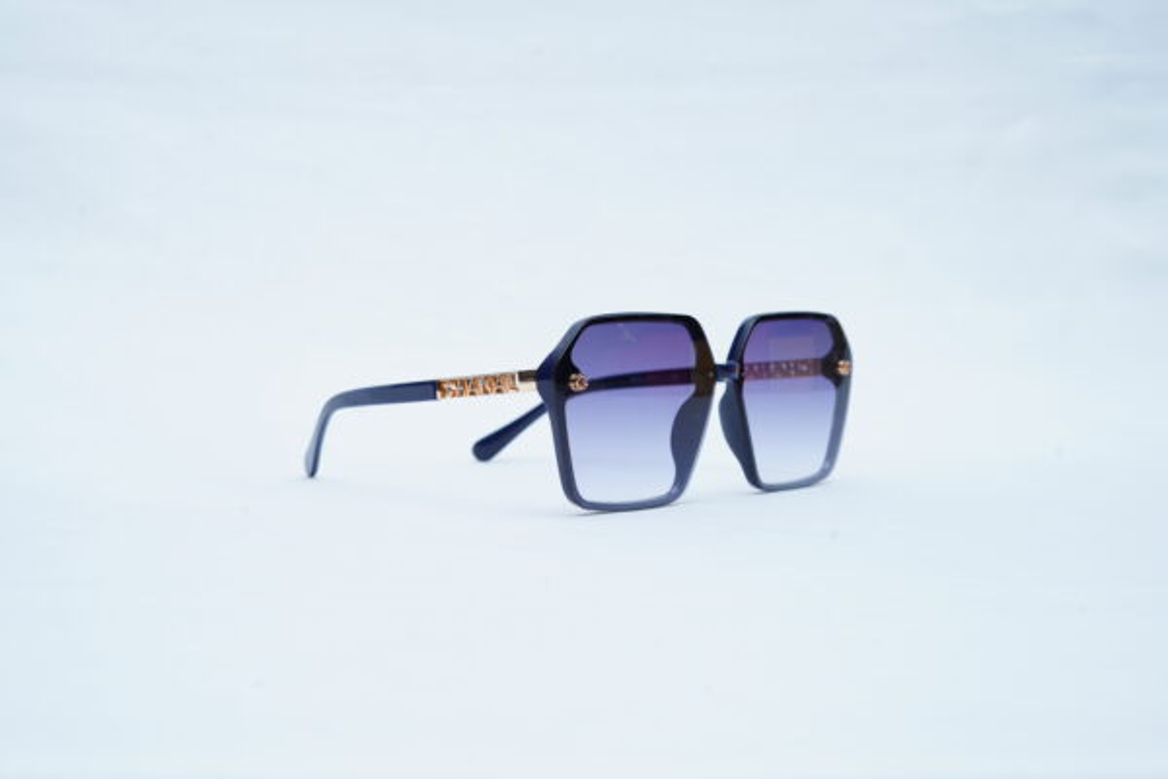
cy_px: 390
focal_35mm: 50
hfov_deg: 39.6
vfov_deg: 27.0
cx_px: 584
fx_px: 1622
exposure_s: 1/160
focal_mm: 50
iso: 200
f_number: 9
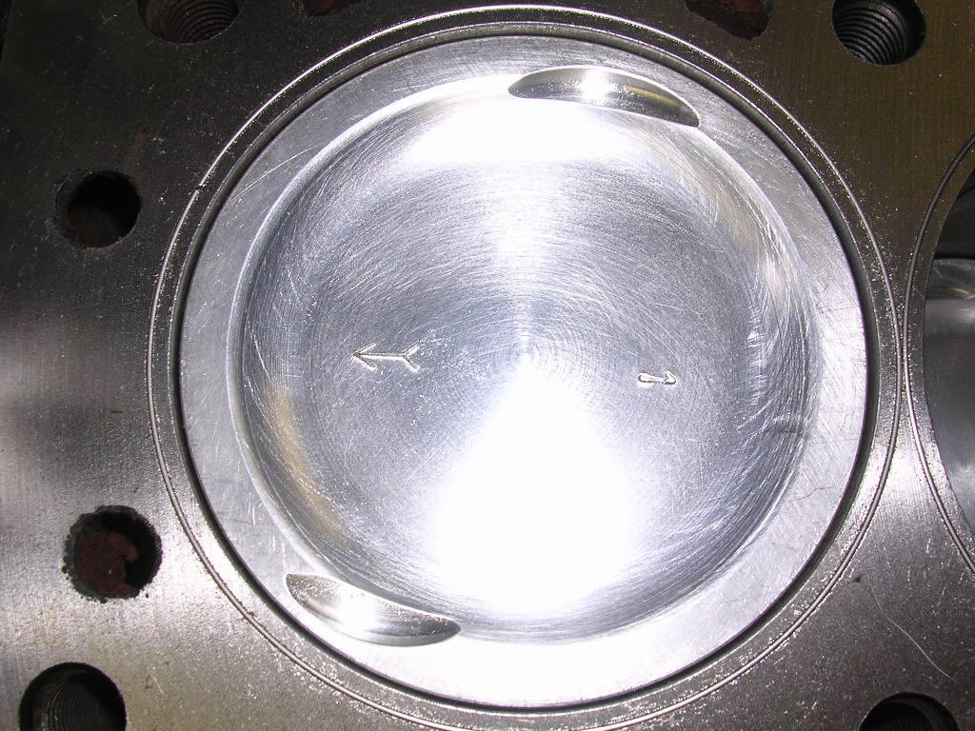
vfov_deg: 37.7
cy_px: 366
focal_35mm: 38
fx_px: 1070
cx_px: 488
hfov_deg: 49.0
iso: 100
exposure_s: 1/60.1
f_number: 5.6
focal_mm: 5.8
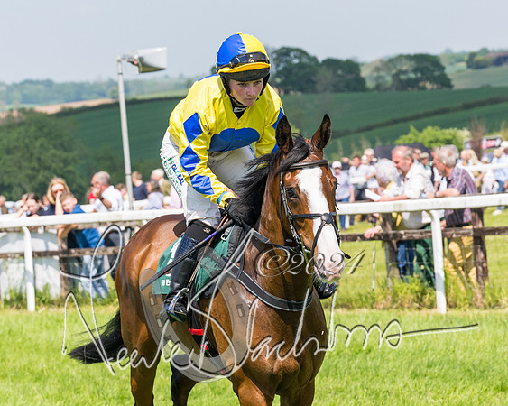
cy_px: 195
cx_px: 297
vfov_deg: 7.7
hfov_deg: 9.6
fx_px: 3029
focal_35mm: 202
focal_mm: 77
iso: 200
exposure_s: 1/1250
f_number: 5
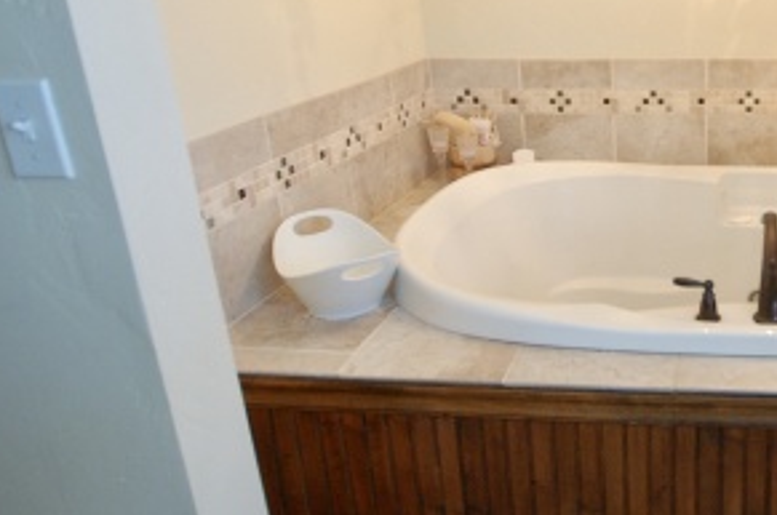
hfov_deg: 50.6
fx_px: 711
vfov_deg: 39.3
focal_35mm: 33
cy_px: 163
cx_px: 702
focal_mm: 10
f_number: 4
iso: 800
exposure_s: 1/30
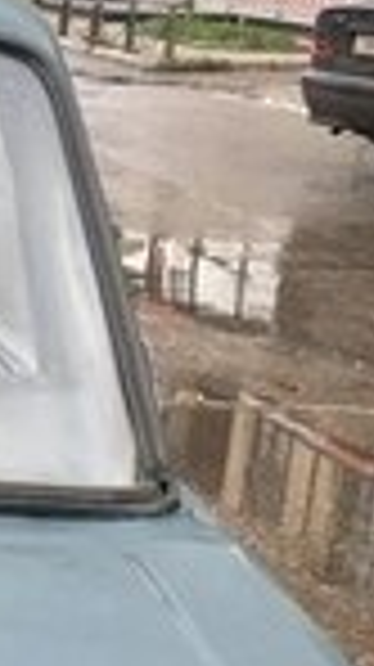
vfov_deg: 14.8
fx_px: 2492
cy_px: 776
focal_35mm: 141
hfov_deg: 7.9
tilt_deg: -19.6
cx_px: -554
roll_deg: -2.5
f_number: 2.2
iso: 25
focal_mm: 4.15
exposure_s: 1/271
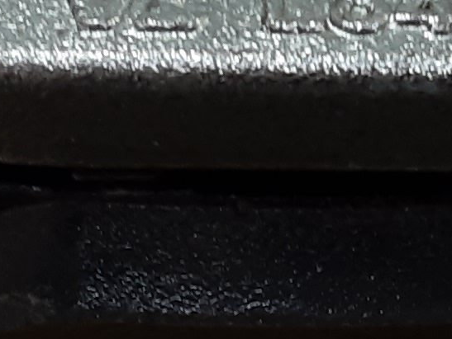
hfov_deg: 12.2
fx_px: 2104
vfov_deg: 9.2
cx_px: 306
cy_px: 20
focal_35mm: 161
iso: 64
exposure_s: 1/50
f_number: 1.9
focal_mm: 2.91
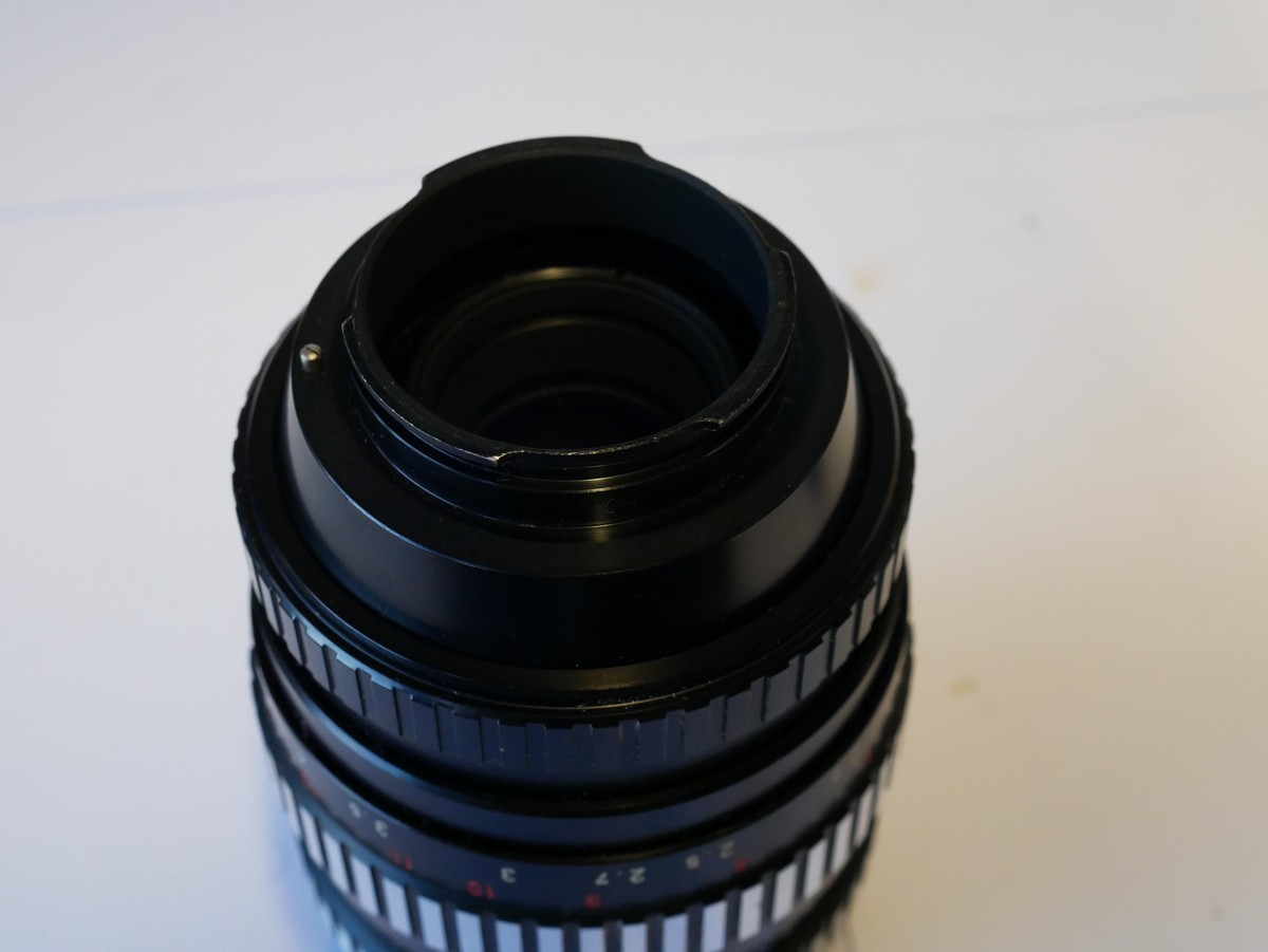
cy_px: 476
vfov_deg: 24.4
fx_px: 2199
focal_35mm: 60
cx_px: 634
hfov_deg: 32.2
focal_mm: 30
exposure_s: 1/60
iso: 1250
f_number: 8
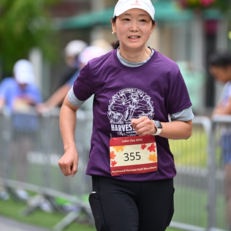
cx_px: 130
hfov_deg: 5.9
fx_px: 2235
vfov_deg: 5.9
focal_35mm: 296
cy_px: 69
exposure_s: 1/2000
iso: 640
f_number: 2.8
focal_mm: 200
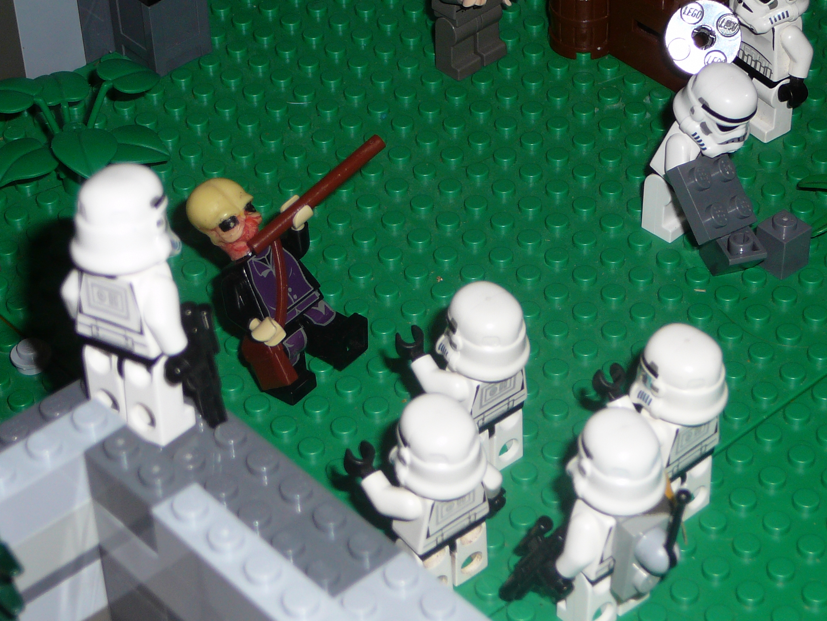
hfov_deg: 20.4
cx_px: 414
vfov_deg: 15.4
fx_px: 2294
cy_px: 310
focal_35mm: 96
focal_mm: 11.5
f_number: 3.7
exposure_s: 1/30
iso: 80
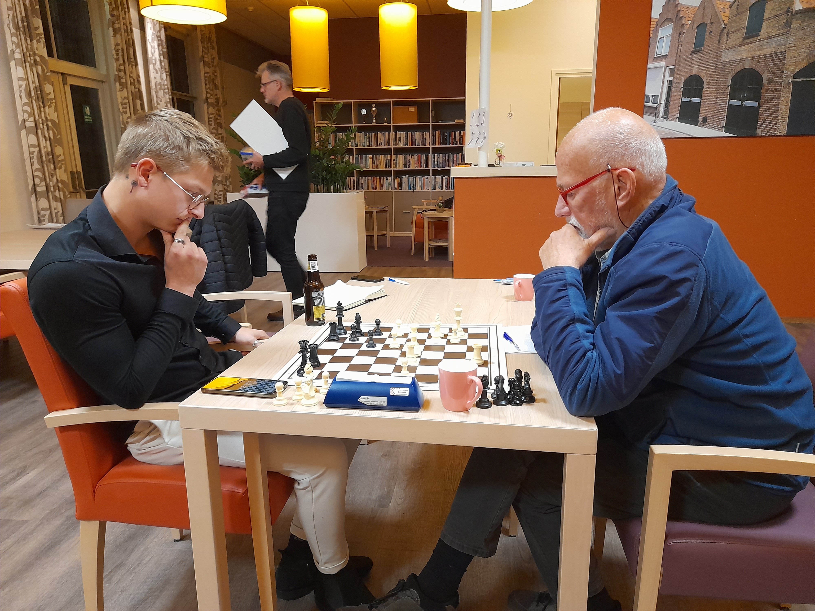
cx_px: 408
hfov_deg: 69.4
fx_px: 589
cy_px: 306
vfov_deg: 54.9
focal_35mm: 25
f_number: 2
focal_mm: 4.6
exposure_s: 1/33
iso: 400
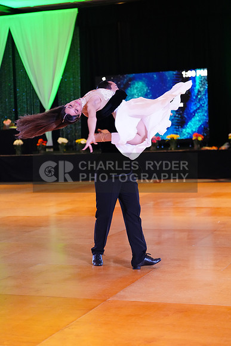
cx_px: 116
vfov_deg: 28.8
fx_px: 673
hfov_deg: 19.5
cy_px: 173
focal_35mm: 70
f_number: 2.8
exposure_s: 1/400
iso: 5000
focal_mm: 70
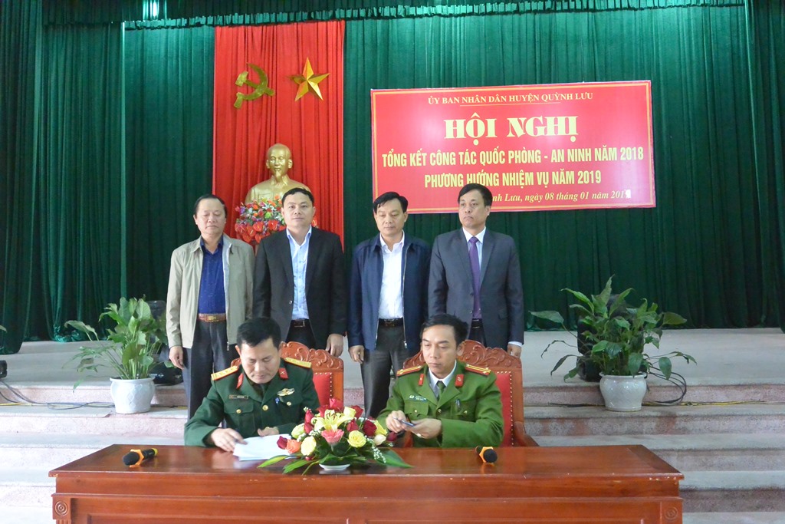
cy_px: 262
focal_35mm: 34
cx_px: 392
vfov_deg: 38.9
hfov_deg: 55.8
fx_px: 741
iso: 3200
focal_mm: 12.7
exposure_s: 1/30
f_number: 3.8
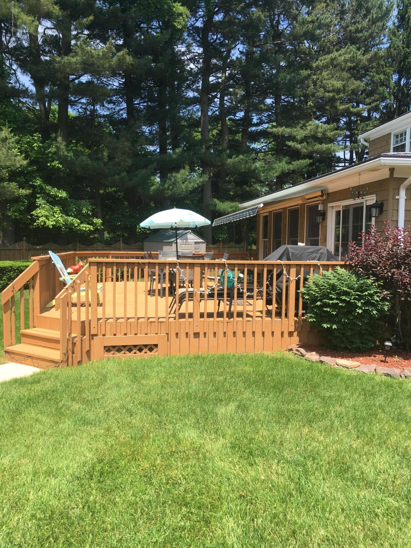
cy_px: 274
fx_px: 459
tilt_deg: -2.3
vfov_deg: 61.7
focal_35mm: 29
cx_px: 206
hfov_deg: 48.2
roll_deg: -1.3
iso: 25
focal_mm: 4.15
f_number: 2.2
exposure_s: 1/657
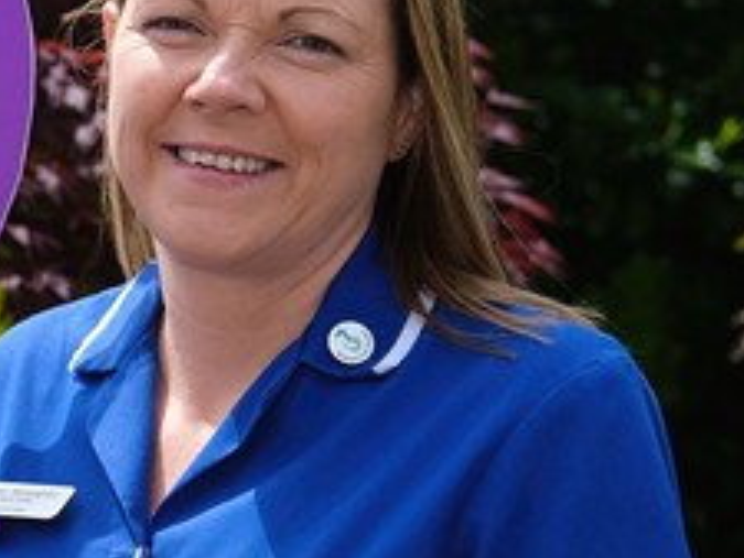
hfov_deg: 9.4
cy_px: 604
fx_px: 4387
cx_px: -351
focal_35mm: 204
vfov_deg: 7.2
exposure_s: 1/950
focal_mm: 35
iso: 200
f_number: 4
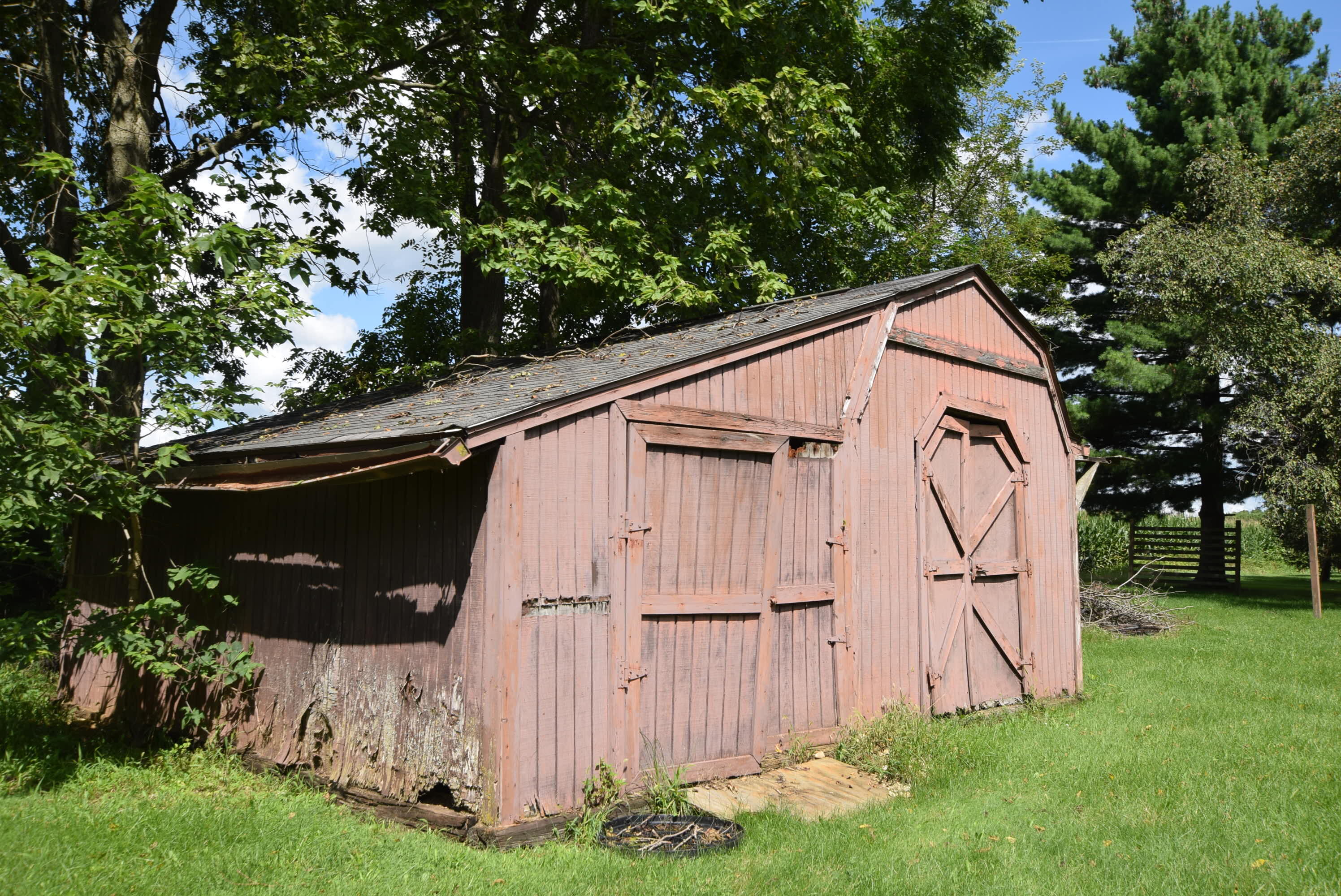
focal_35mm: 30
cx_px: 670
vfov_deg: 43.7
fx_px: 1118
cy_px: 448
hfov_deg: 61.9
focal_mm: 20
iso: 200
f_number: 8
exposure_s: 1/250
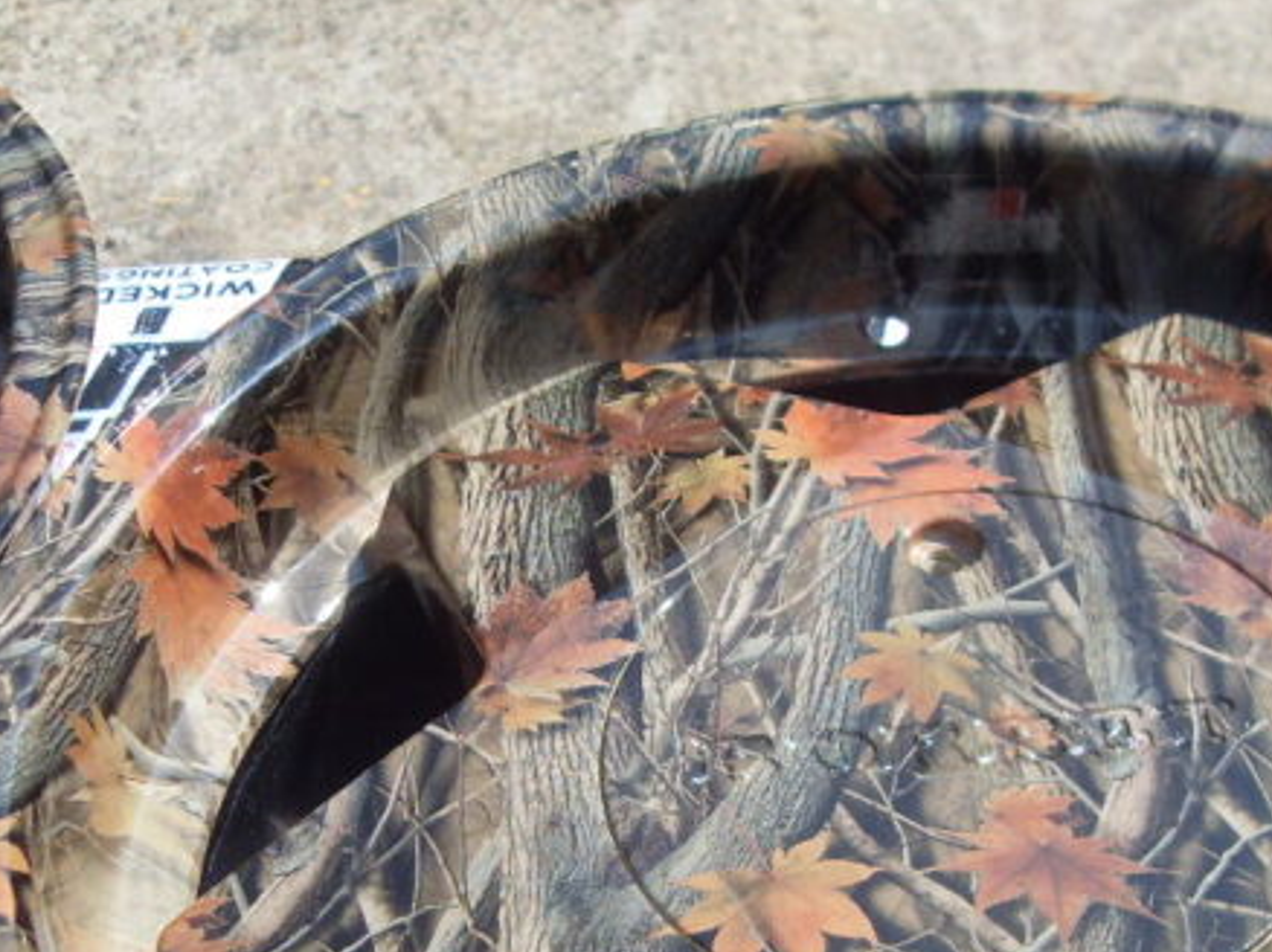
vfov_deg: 22.5
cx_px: 924
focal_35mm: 64
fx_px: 2350
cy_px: 789
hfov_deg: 29.9
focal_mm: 6.3
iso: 80
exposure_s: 1/180
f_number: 7
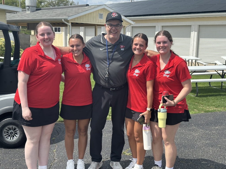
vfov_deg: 30.3
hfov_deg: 39.7
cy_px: 84
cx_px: 113
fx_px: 313
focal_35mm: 48
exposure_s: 1/2809
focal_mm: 6.86
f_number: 1.78
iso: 64
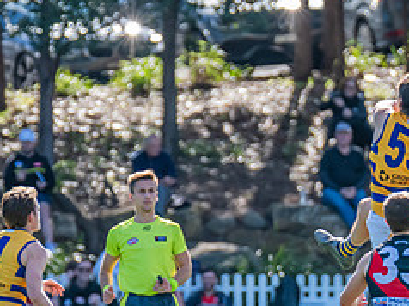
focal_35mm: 974
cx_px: 462
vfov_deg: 1.5
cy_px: 183
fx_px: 11497
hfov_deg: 2.0
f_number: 7.1
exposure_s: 1/1250
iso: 800
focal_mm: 410
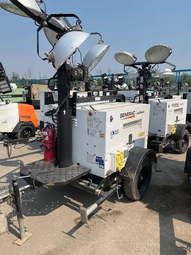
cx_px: 94
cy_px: 130
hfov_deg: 51.3
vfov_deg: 65.3
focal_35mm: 27
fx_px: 199
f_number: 1.6
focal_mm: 5.1
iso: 50
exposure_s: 1/4651
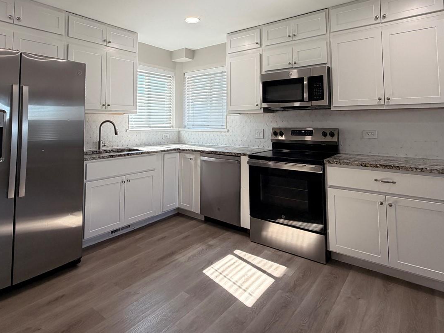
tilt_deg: +4.6
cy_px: 106
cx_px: 211
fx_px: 269
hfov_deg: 78.9
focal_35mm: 21
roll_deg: +0.2
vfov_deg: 61.6
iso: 100
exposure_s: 1/120
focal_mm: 2.22
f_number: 2.2
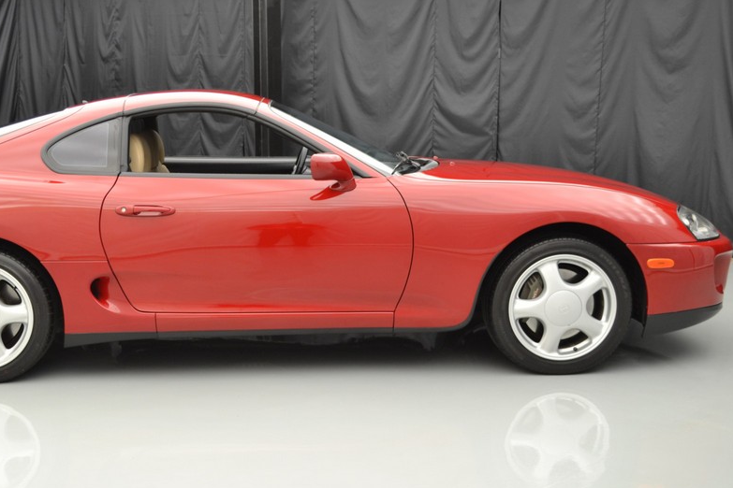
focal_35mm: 51
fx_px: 1038
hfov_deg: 38.5
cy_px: 294
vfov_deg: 26.4
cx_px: 257
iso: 400
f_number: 4.2
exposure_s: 1/30
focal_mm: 26
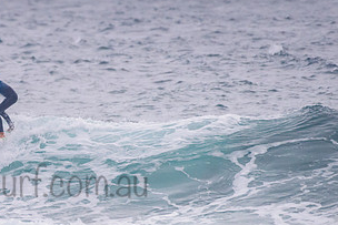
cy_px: 123
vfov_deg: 1.2
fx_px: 10971
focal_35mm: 1168
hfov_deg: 1.8
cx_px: -42
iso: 900
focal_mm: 500
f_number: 5.6
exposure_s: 1/2000
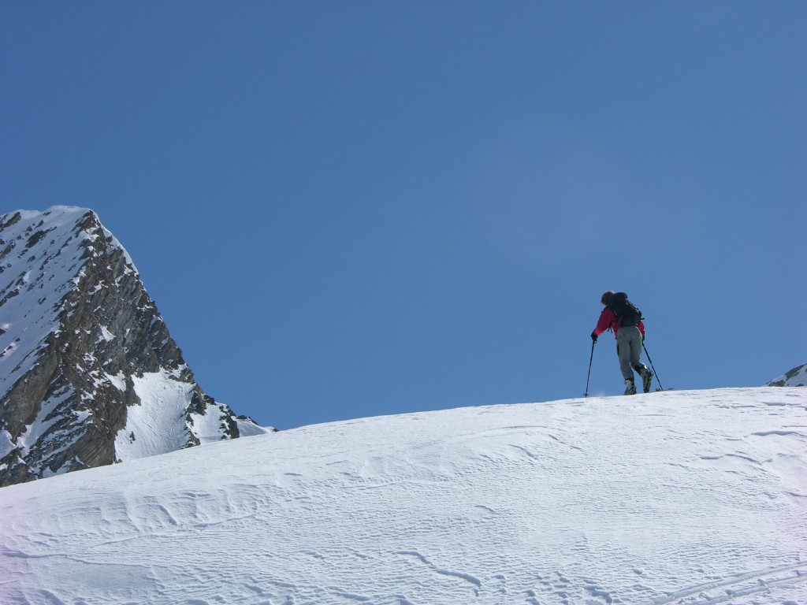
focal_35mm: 100
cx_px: 404
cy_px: 302
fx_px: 2331
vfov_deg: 14.8
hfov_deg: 19.6
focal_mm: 25.4
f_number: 6.5
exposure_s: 1/580
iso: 50
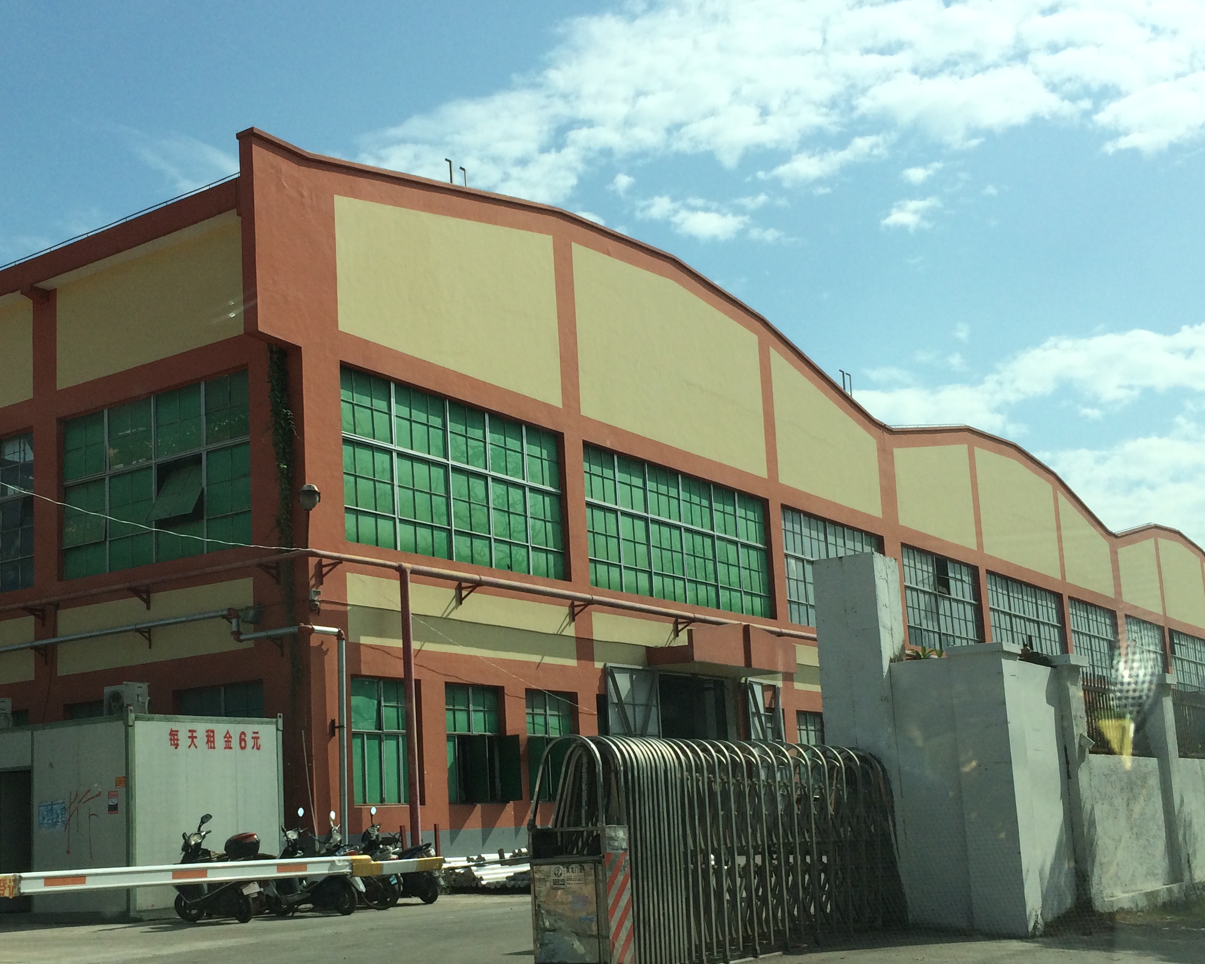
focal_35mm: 42
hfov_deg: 43.5
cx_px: 461
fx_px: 1498
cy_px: 595
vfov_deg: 35.5
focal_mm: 4.15
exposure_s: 1/3731
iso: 32
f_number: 2.2
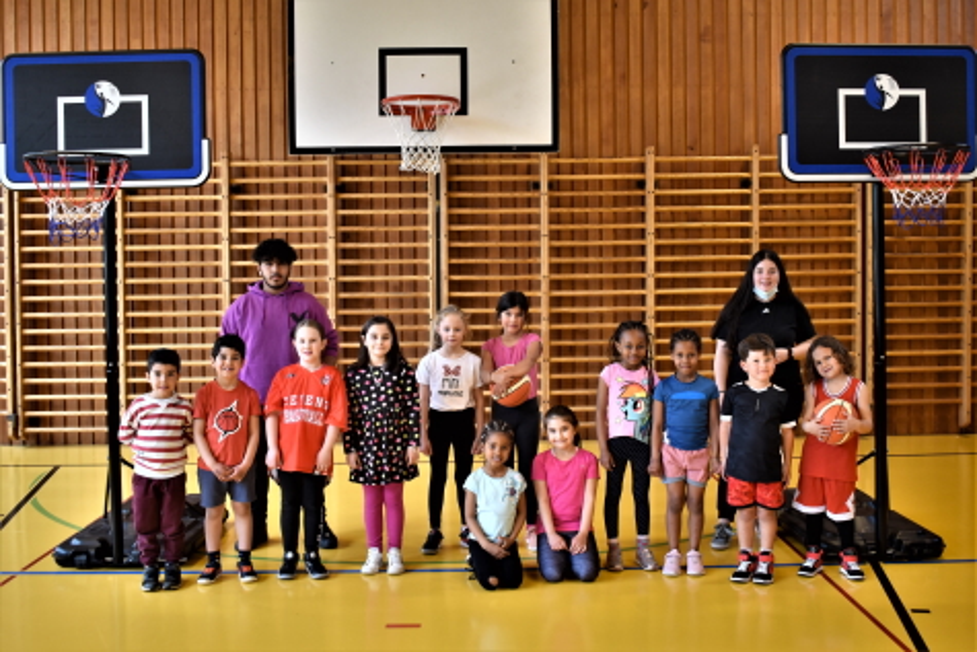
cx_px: 488
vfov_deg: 35.5
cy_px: 326
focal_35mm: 38
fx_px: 1018
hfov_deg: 51.3
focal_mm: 25
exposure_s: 1/60
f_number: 4
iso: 400
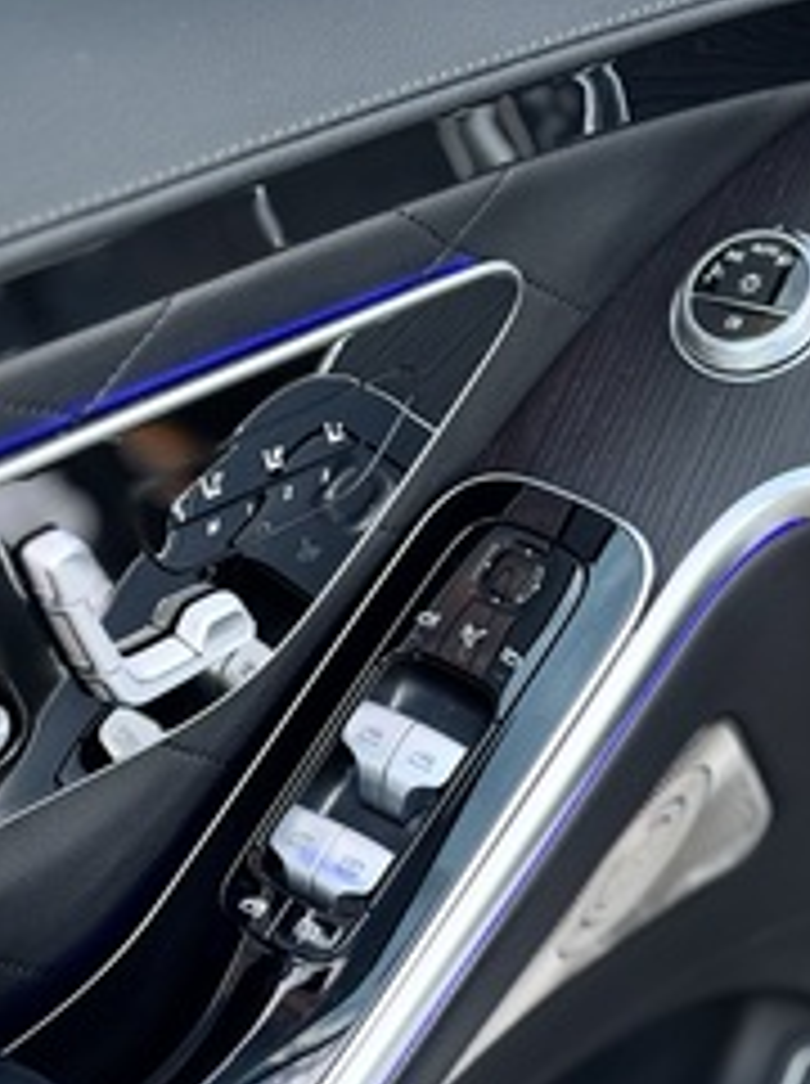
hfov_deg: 15.5
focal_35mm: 95
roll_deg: +4.3
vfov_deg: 20.4
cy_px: 877
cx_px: 295
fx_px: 2972
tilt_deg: -34.6
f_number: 1.78
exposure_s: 1/50
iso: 80
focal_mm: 6.76
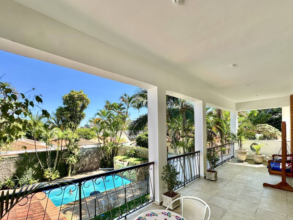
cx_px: 155
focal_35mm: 17
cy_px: 131
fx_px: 144
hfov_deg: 90.9
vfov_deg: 73.9
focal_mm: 2.22
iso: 40
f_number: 2.2
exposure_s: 1/556
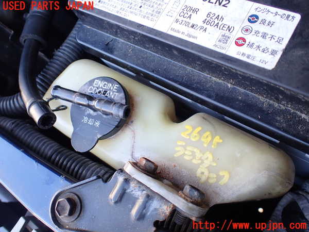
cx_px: 154
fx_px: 268
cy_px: 116
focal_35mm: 30
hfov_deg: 60.0
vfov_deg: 46.8
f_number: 2.3
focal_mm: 5.4
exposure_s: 1/125
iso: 160
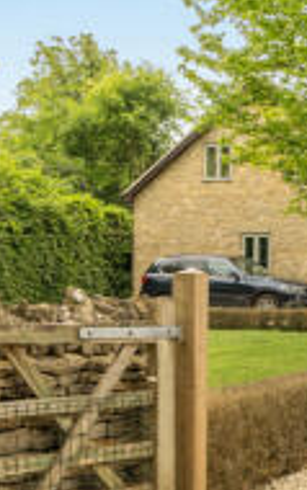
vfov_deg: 26.1
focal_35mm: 79
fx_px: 1056
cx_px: 444
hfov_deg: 15.4
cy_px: 280
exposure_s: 1/320
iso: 400
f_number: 8
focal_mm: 21
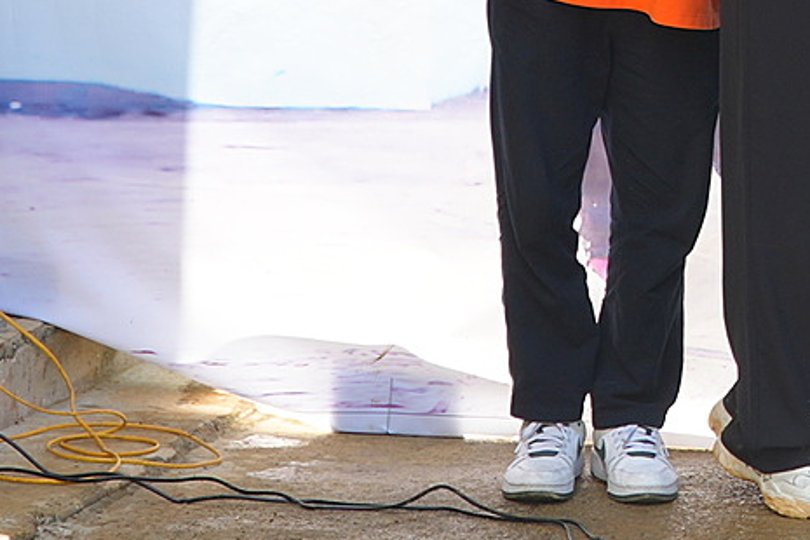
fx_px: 4211
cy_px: -377
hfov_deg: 10.4
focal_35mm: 187
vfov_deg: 7.2
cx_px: 1416
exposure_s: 1/160
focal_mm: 29
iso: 100
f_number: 4.5
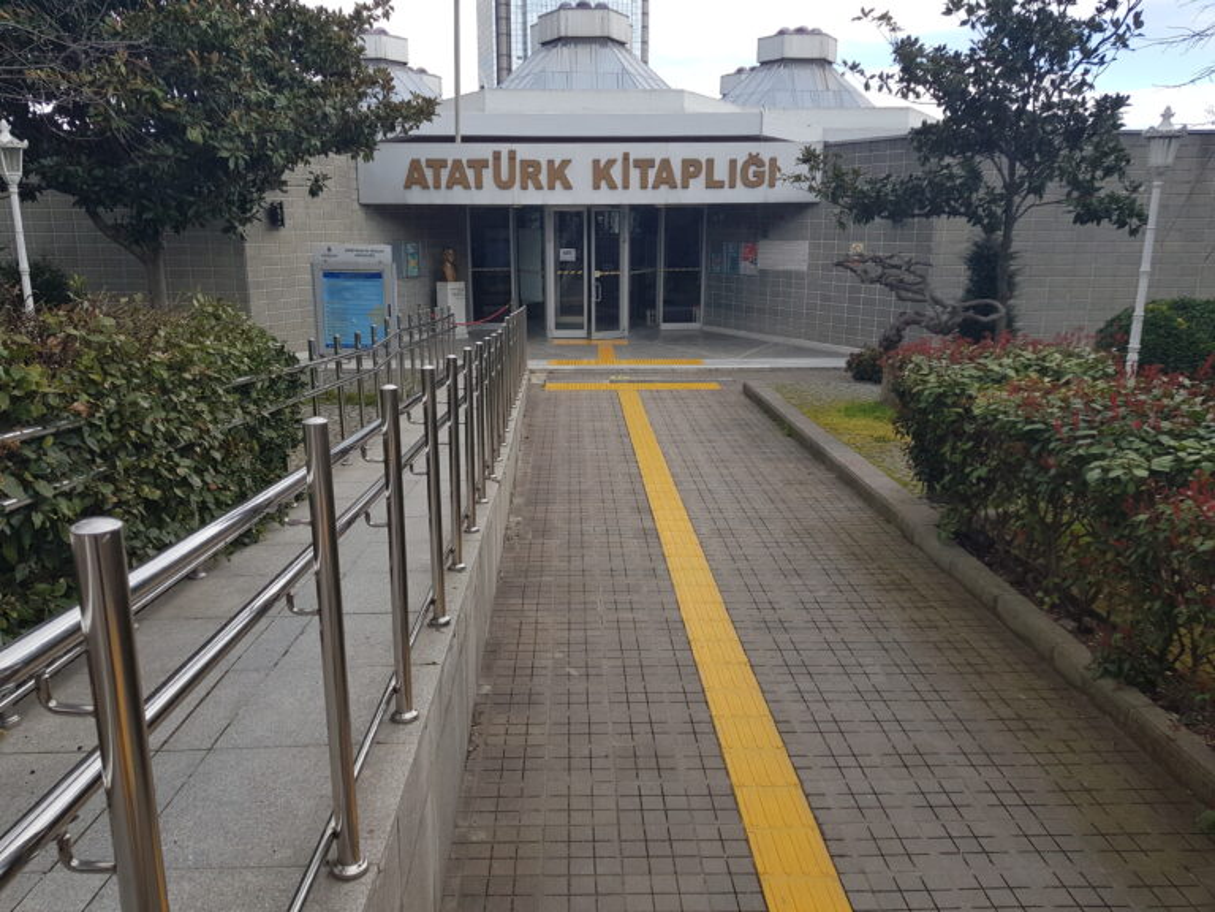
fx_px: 913
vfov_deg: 53.1
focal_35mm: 26
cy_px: 456
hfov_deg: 67.3
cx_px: 608
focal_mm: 4.2
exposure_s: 1/708
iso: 40
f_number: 1.7
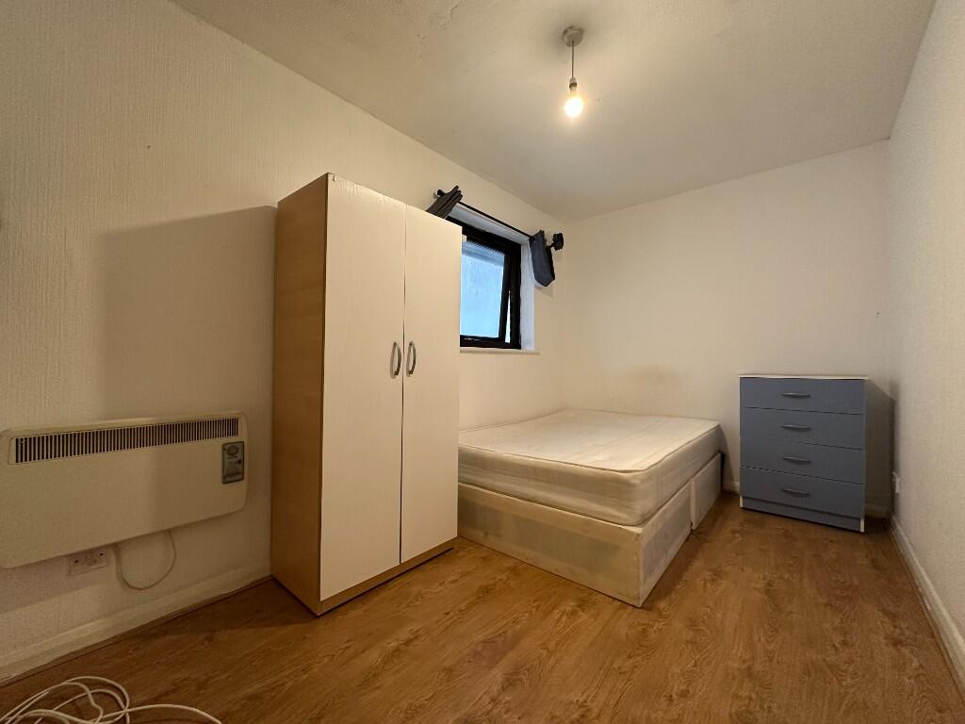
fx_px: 390
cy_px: 362
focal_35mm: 14
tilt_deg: +0.2
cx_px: 482
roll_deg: +0.0
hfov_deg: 102.1
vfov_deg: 85.7
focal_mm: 2.22
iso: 250
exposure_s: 1/100
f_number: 2.2
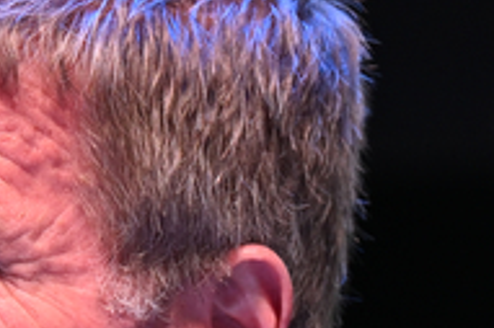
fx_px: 14697
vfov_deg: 1.3
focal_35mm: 1072
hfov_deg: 1.9
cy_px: 554
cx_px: 39
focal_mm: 200
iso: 800
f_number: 2.8
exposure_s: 1/200
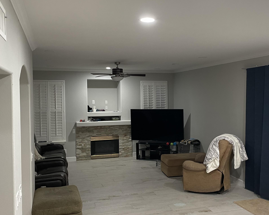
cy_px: 114
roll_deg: +1.0
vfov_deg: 37.3
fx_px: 319
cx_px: 164
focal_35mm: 40
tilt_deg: -2.9
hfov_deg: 45.5
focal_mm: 4.2
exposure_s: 1/60
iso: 250
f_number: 1.6
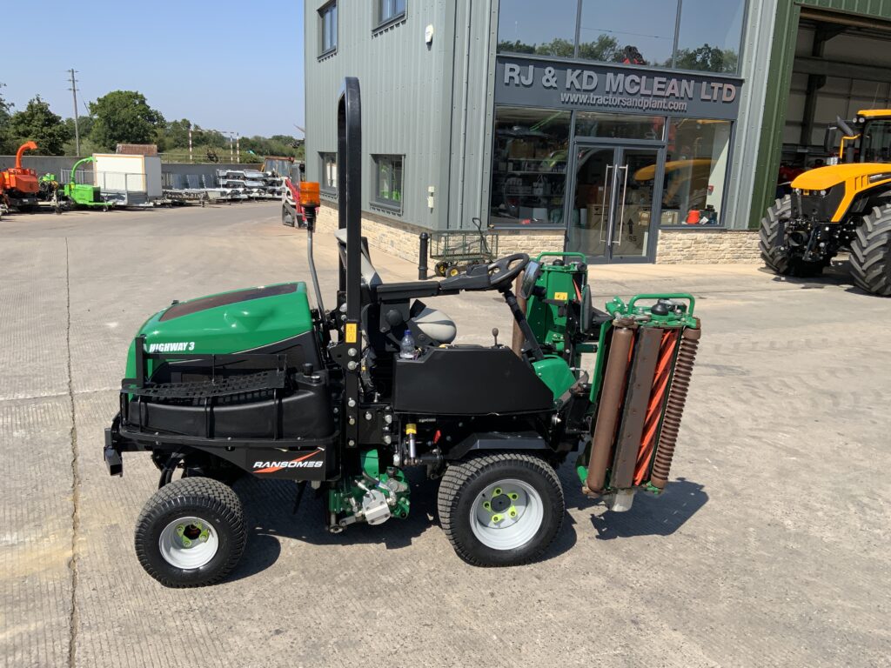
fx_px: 746
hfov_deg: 61.7
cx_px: 446
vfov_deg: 48.2
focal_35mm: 29
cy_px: 334
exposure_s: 1/1451
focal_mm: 3
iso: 16
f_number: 1.8
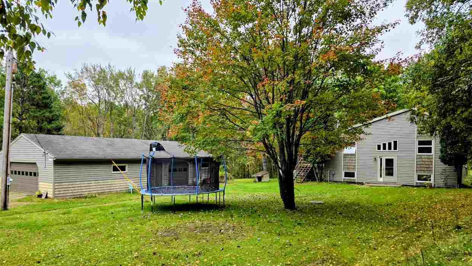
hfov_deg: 71.9
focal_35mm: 26
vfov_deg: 44.2
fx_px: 325
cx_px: 231
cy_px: 159
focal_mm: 6.3
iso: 80
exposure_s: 1/1672
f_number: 1.7
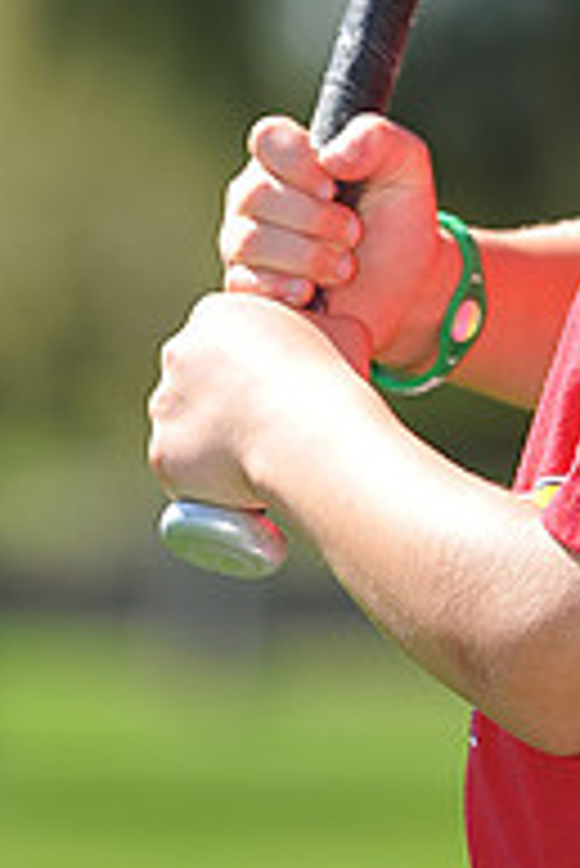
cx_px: 656
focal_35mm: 600
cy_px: -216
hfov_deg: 2.3
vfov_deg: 3.4
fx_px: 14473
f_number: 4.5
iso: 200
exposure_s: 1/640
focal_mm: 200
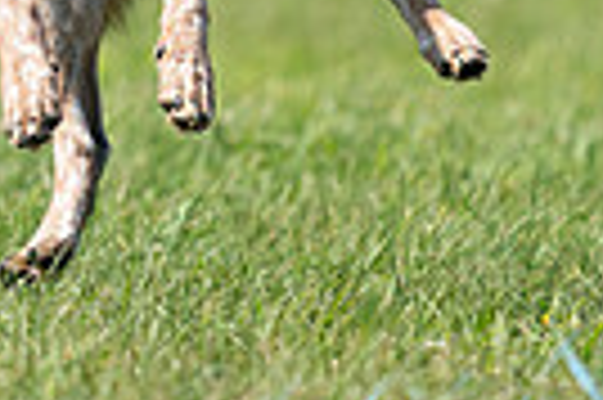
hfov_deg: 1.4
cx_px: 22
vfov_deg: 0.9
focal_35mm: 1448
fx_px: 24224
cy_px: -281
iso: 1000
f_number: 6.3
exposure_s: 1/4000
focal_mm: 335
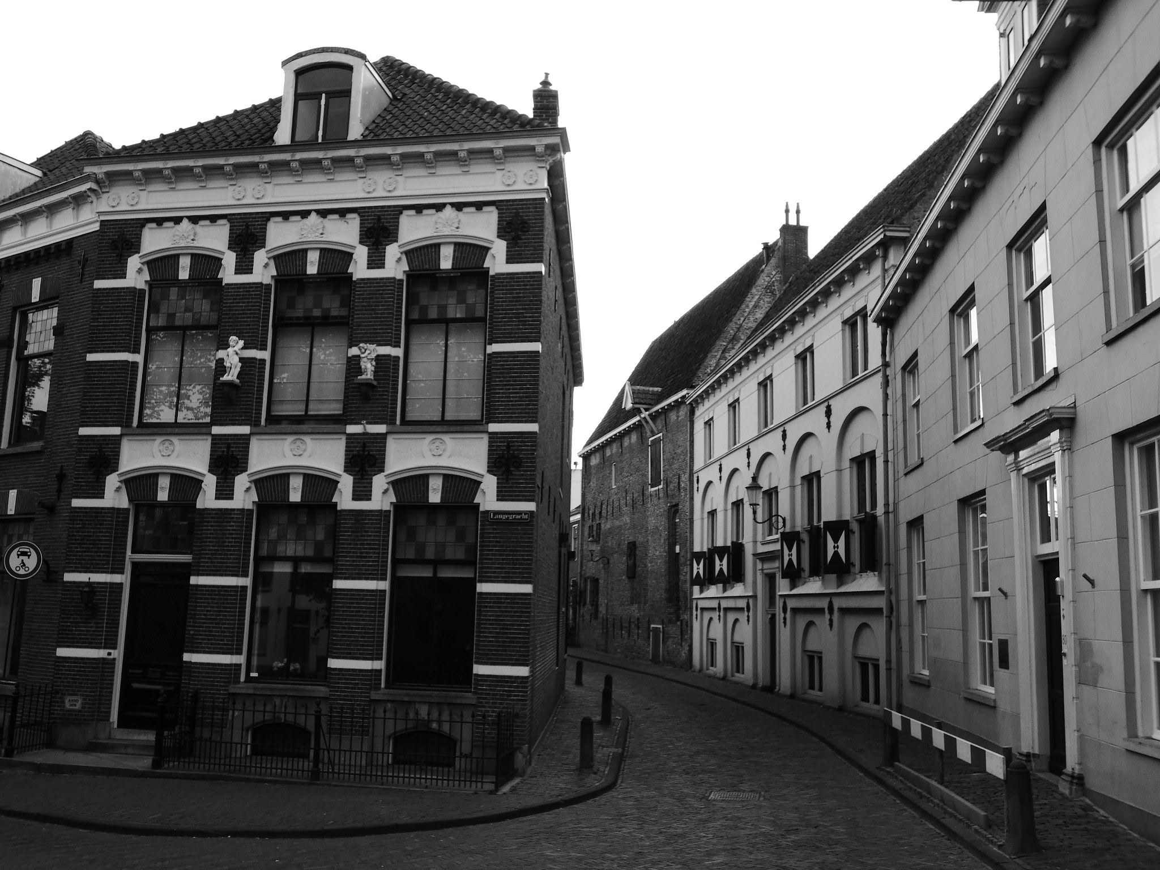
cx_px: 580
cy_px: 435
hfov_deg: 56.8
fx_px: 1072
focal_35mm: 32
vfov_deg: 44.2
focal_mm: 5.8
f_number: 3.4
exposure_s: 1/160
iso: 80
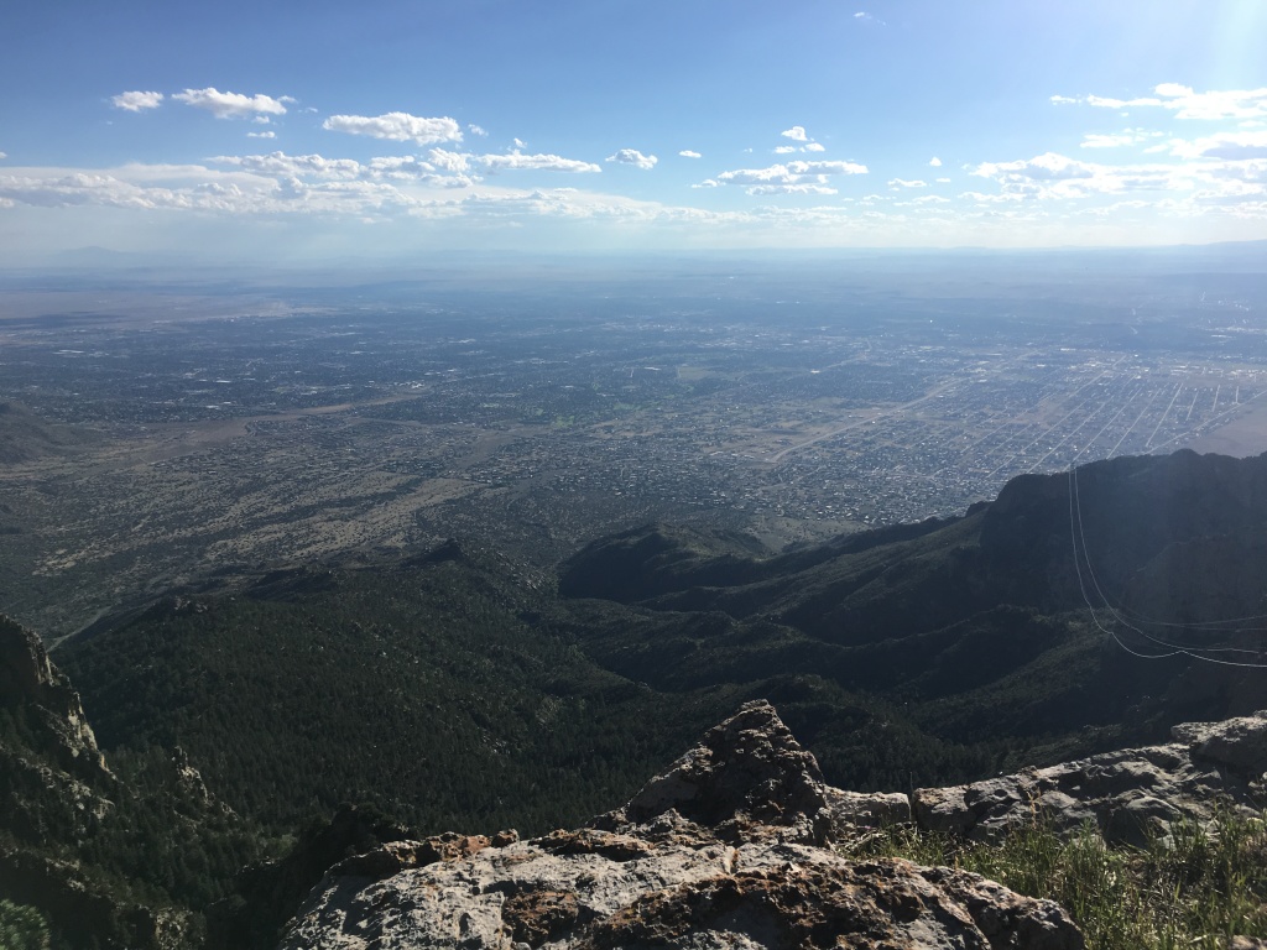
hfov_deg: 61.7
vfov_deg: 48.2
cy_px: 475
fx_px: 1061
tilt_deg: -13.0
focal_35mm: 29
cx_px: 634
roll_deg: +0.9
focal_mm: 4.15
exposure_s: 1/1832
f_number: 2.2
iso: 25
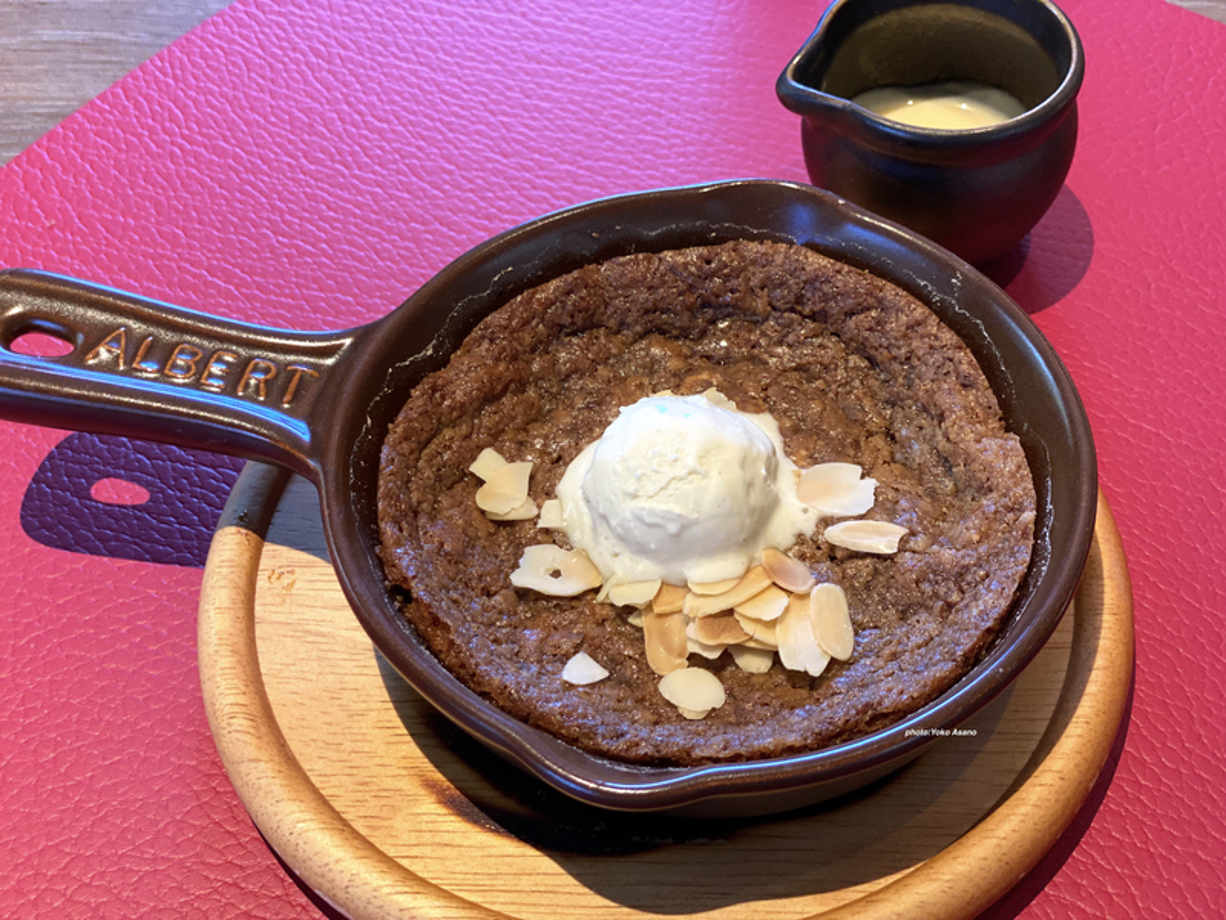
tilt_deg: -50.8
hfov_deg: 36.8
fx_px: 1842
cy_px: 460
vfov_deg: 28.0
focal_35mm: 52
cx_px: 613
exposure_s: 1/50
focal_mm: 6
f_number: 2
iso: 125
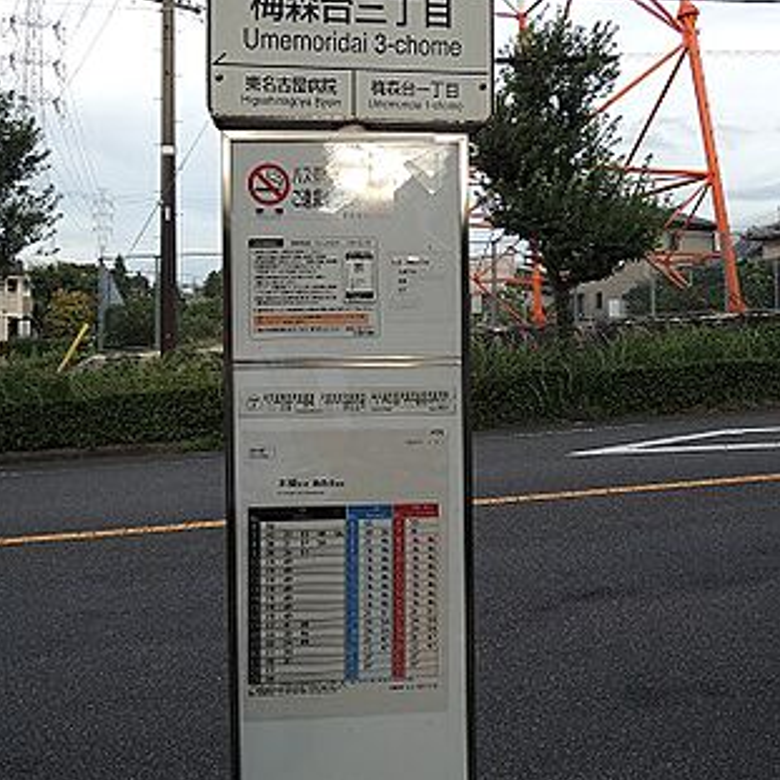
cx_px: 382
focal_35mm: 29
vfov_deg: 55.3
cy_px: 324
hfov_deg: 55.6
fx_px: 739
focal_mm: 4.3
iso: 100
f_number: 2.8
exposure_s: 1/250
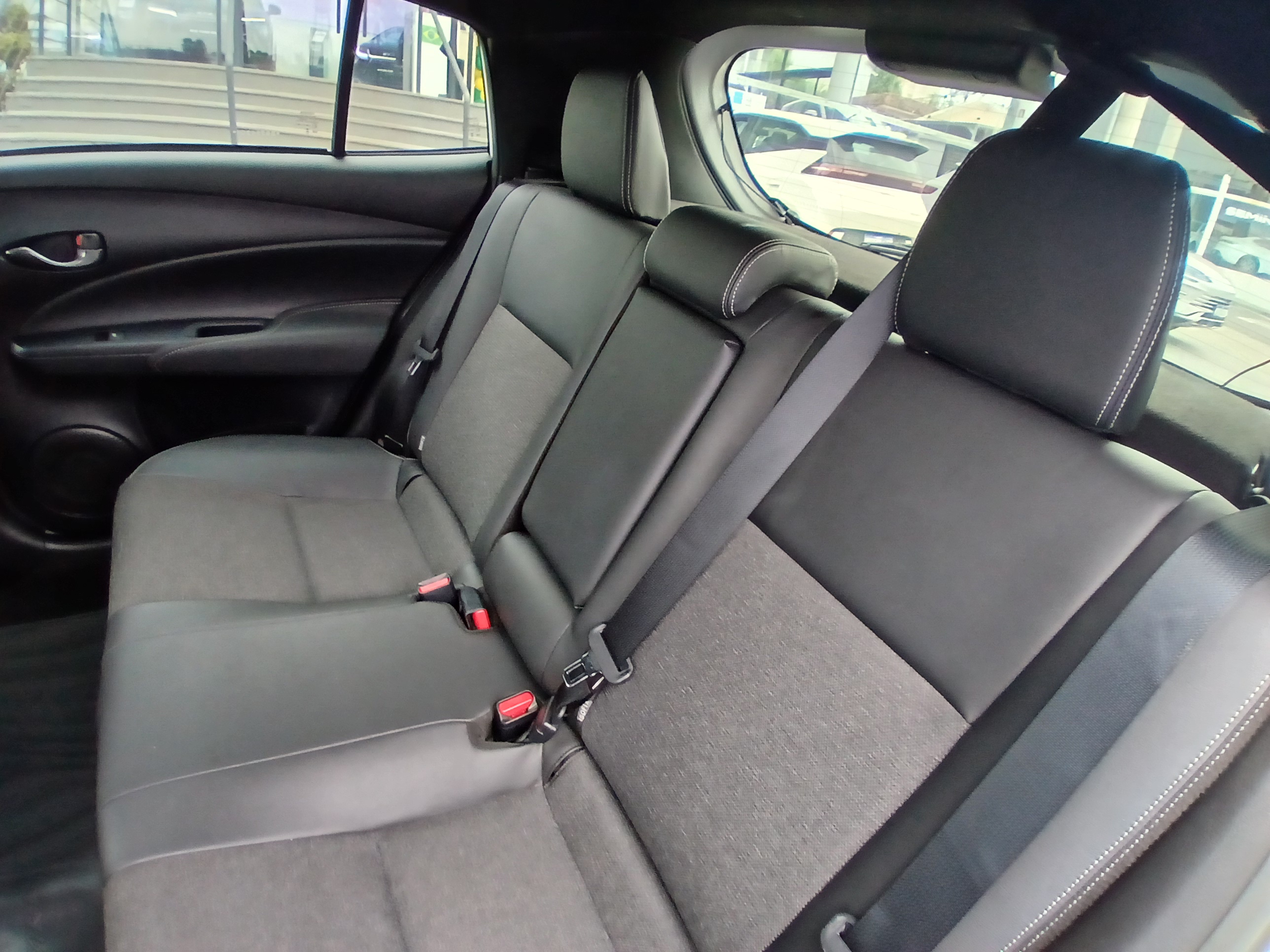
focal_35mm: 17
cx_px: 635
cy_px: 476
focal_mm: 1.4
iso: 80
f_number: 2.2
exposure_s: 1/30
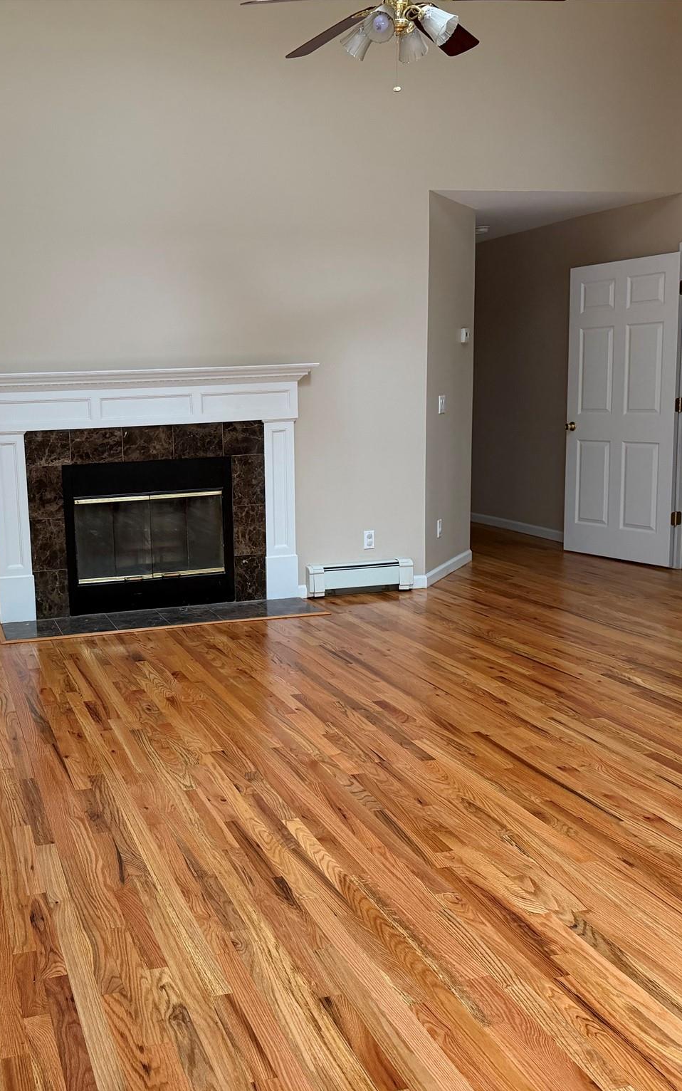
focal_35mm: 34
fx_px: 1011
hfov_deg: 36.6
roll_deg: +2.6
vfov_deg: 56.7
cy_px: 546
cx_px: 188
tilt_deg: -8.4
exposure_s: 1/60
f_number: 1.78
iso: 250
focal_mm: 6.76
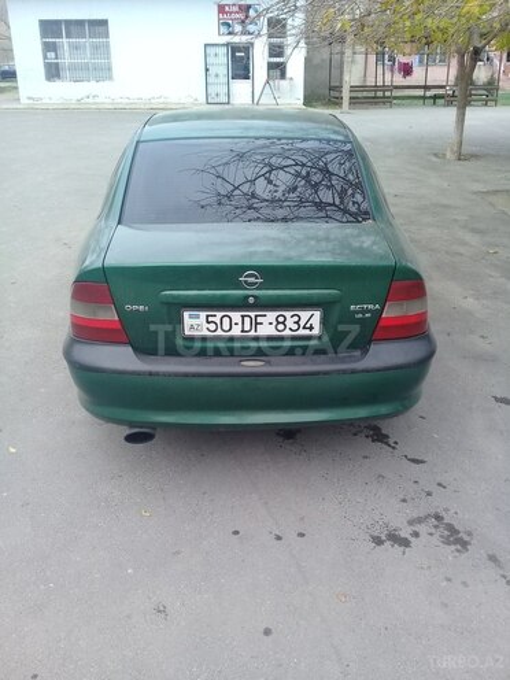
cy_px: 340
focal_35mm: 31
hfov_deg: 45.4
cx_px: 255
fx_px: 609
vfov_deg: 58.4
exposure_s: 1/198
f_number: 2.2
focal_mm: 3.3
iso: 50
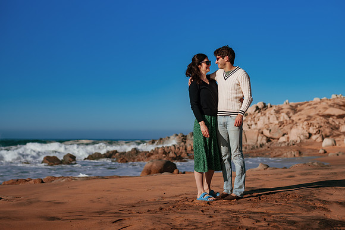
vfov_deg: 23.4
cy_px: 115
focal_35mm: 58
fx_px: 556
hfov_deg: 34.5
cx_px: 172
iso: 50
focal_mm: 58
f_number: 3.2
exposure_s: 1/8000
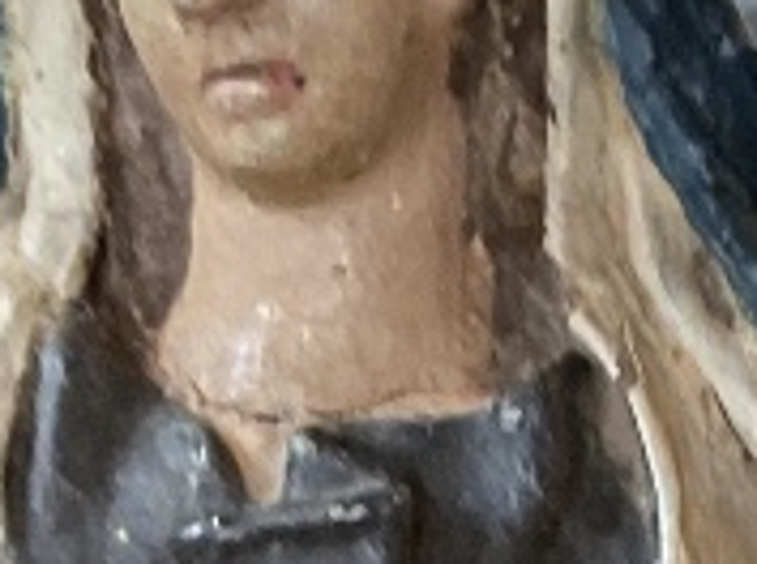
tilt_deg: -19.5
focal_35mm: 197
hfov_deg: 10.0
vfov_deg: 7.2
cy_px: 1124
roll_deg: -0.8
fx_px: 4299
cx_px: 543
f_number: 1.8
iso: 200
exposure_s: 1/40
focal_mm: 3
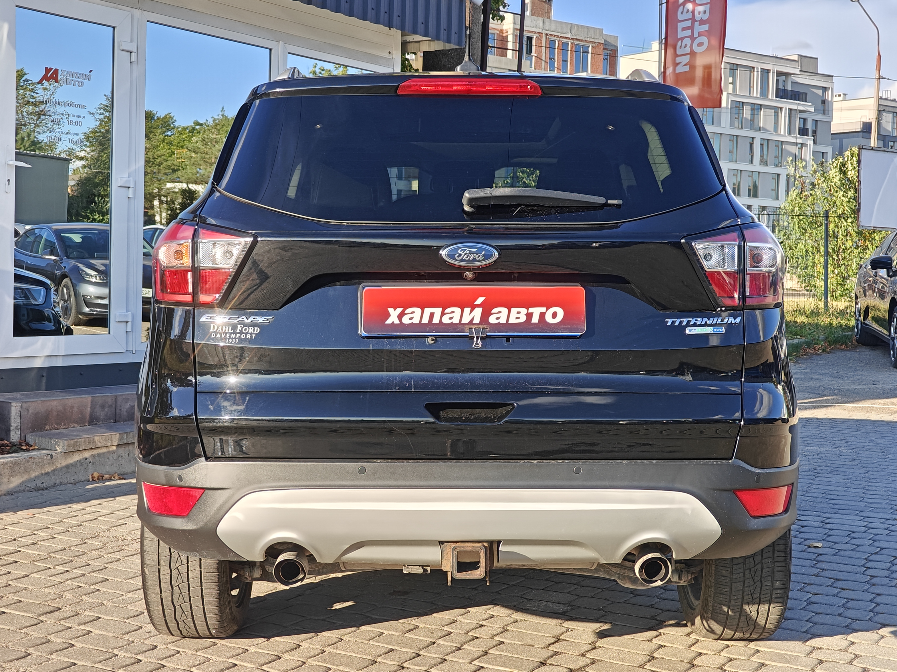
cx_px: 448
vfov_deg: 30.9
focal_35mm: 47
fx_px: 1218
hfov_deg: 40.4
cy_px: 336
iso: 50
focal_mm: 7.08
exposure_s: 1/640
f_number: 2
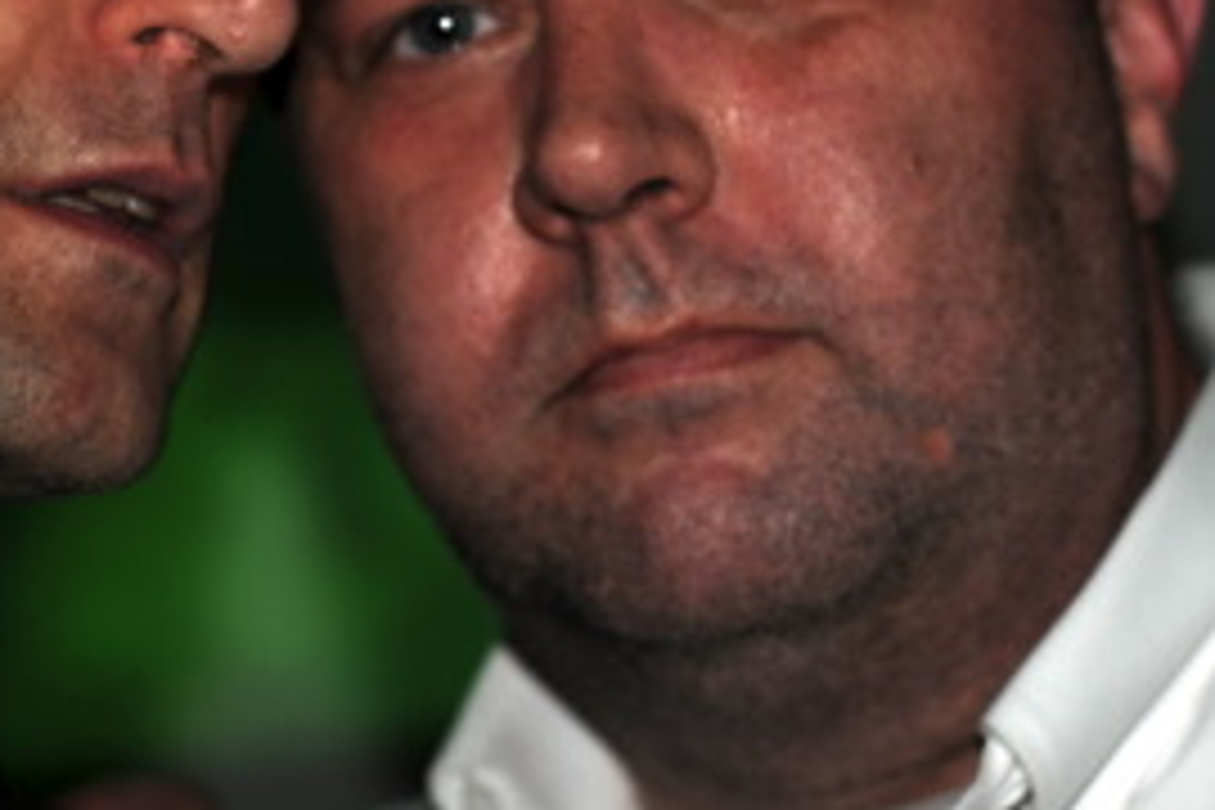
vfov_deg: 8.6
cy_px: 18
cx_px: 310
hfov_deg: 12.9
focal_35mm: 159
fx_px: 5366
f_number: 3.5
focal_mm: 50
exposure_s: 1/30
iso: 200
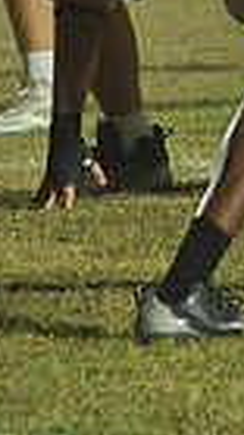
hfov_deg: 1.4
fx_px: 10060
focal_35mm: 873
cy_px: -207
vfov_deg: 2.5
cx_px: 582
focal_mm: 200
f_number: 5.6
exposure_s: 1/200
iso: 2000
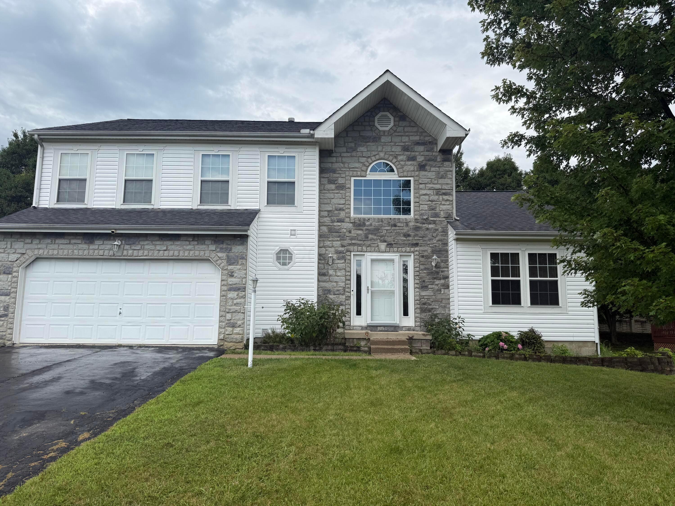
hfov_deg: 71.6
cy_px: 253
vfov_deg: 56.8
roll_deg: -0.1
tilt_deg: +7.9
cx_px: 338
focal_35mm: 24
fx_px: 468
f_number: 1.78
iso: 80
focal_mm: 6.76
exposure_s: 1/3584
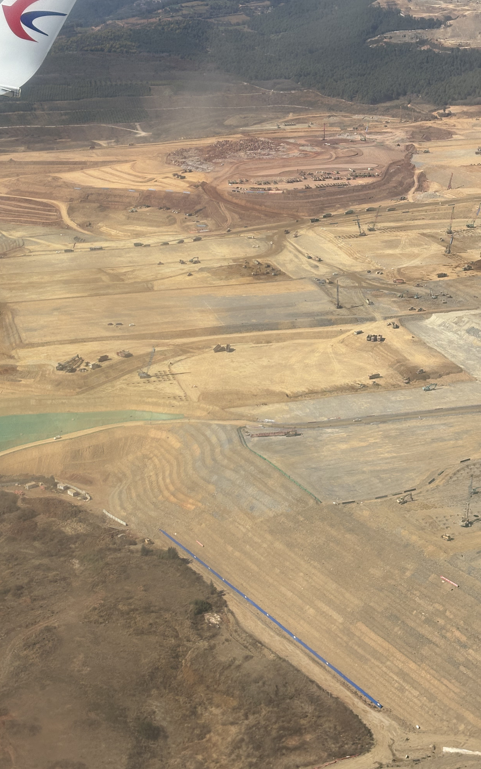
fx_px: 1174
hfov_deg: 23.1
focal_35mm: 56
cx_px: 194
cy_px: 380
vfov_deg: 36.3
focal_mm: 5.96
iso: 32
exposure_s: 1/2994
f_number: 1.6
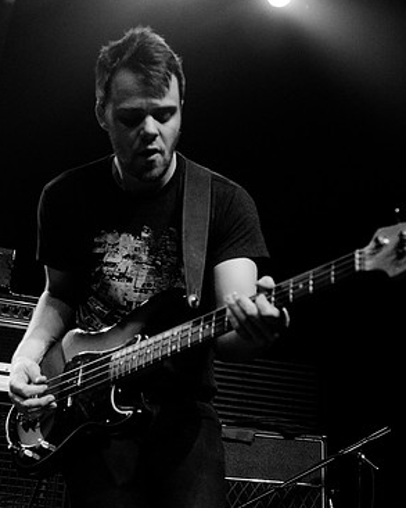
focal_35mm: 69
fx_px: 1036
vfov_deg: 27.5
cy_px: 260
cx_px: 202
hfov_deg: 22.2
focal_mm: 40
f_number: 2.8
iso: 2000
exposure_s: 1/500
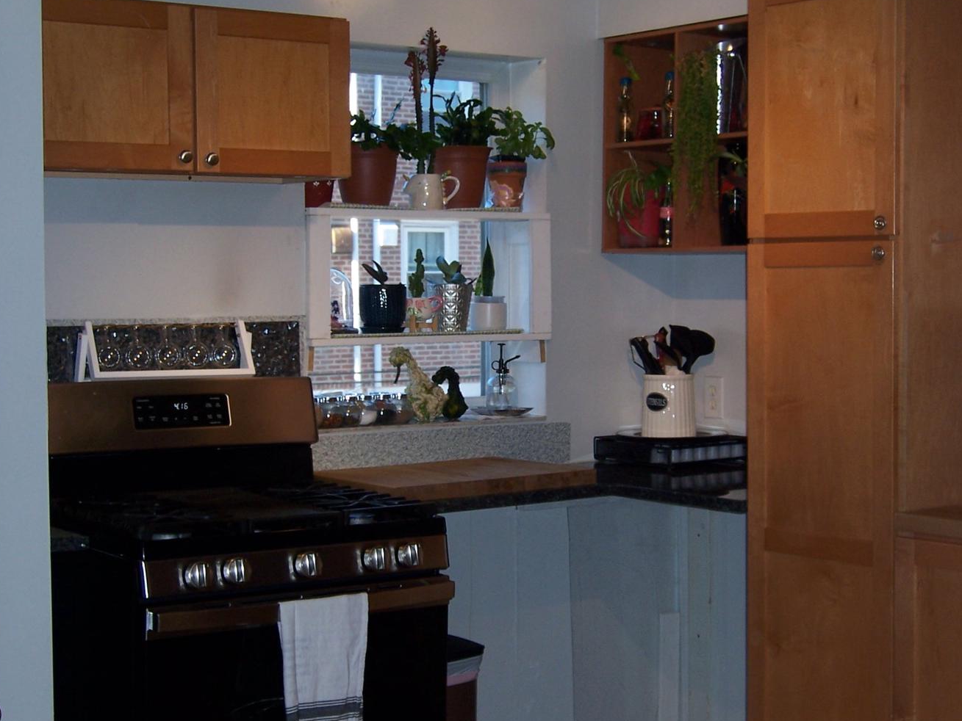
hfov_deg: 29.4
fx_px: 1834
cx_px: 506
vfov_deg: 22.3
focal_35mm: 66
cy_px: 386
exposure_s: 1/90
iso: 80
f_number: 4
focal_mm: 10
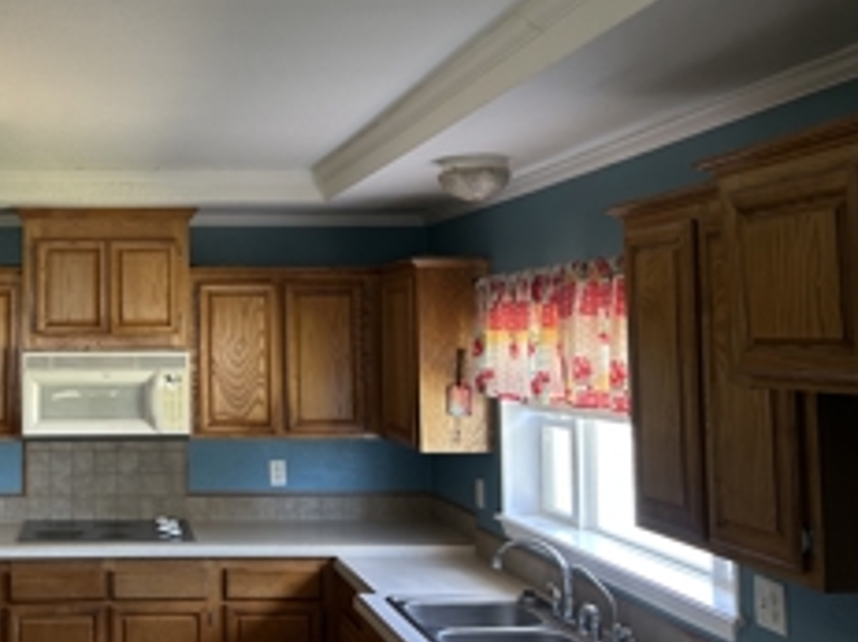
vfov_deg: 32.0
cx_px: 134
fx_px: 1115
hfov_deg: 39.9
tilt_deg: +3.2
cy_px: 245
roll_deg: +0.2
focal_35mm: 45
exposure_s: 1/120
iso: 125
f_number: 1.5
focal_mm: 5.7
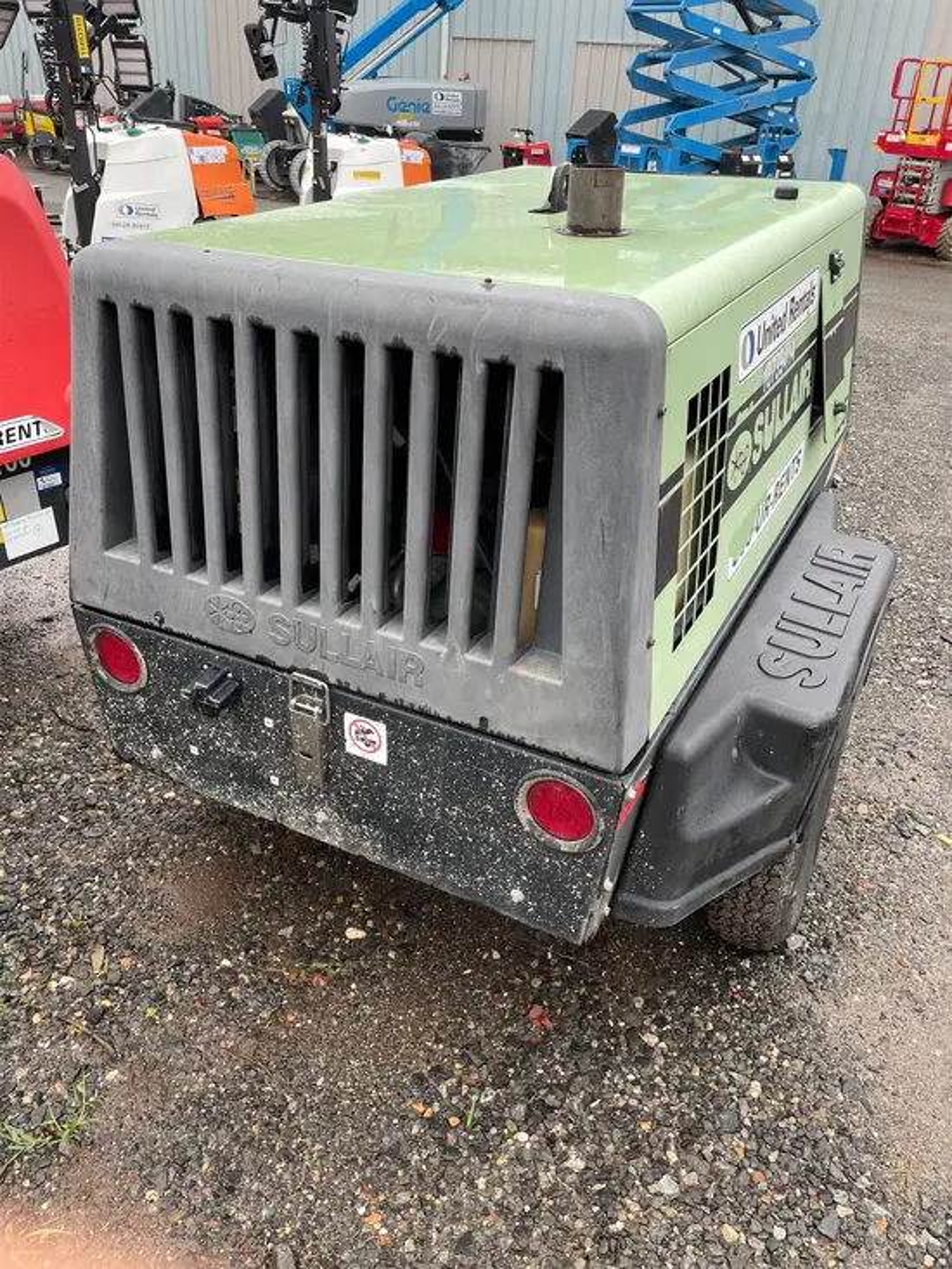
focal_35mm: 26
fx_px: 953
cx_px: 476
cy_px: 634
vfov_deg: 67.3
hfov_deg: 53.1
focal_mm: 4.2
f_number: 1.6
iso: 32
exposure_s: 1/344
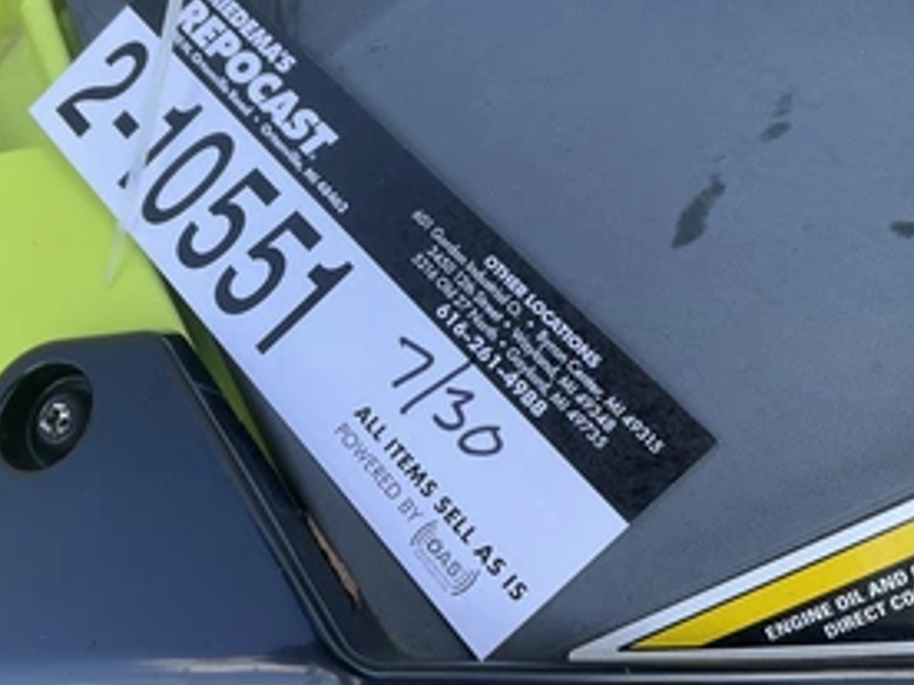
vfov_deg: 34.3
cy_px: 308
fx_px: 1109
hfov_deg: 44.3
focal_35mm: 42
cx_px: 325
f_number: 1.8
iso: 25
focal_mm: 3
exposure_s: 1/299
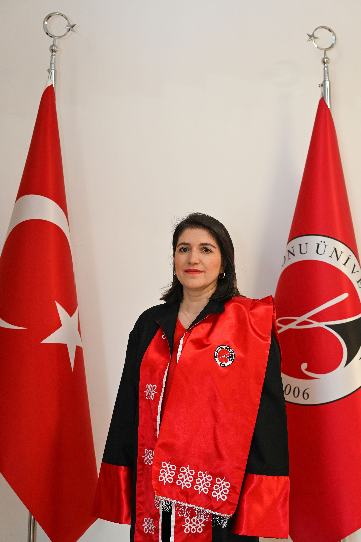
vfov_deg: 39.6
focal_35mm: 50
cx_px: 180
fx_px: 753
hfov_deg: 27.0
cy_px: 271
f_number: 4
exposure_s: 1/60
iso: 450
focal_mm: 50
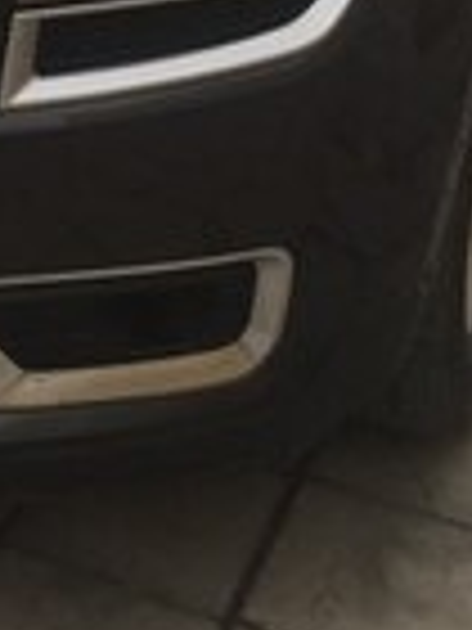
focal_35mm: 103
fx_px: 1873
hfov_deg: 13.9
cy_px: -315
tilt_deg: -14.0
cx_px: -112
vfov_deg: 17.2
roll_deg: -1.4
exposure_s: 1/217
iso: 32
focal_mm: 4.15
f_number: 2.2
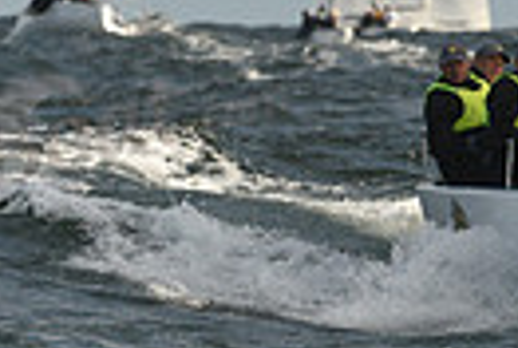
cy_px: 6
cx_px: -471
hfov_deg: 1.6
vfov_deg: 1.0
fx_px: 19094
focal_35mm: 1324
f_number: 9
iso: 320
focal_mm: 300
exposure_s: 1/1000
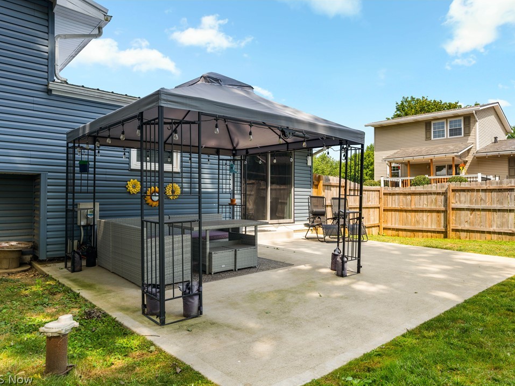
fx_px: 357
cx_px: 271
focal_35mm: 24
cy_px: 194
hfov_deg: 71.5
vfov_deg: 56.8
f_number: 8
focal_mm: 22
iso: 160
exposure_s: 1/15
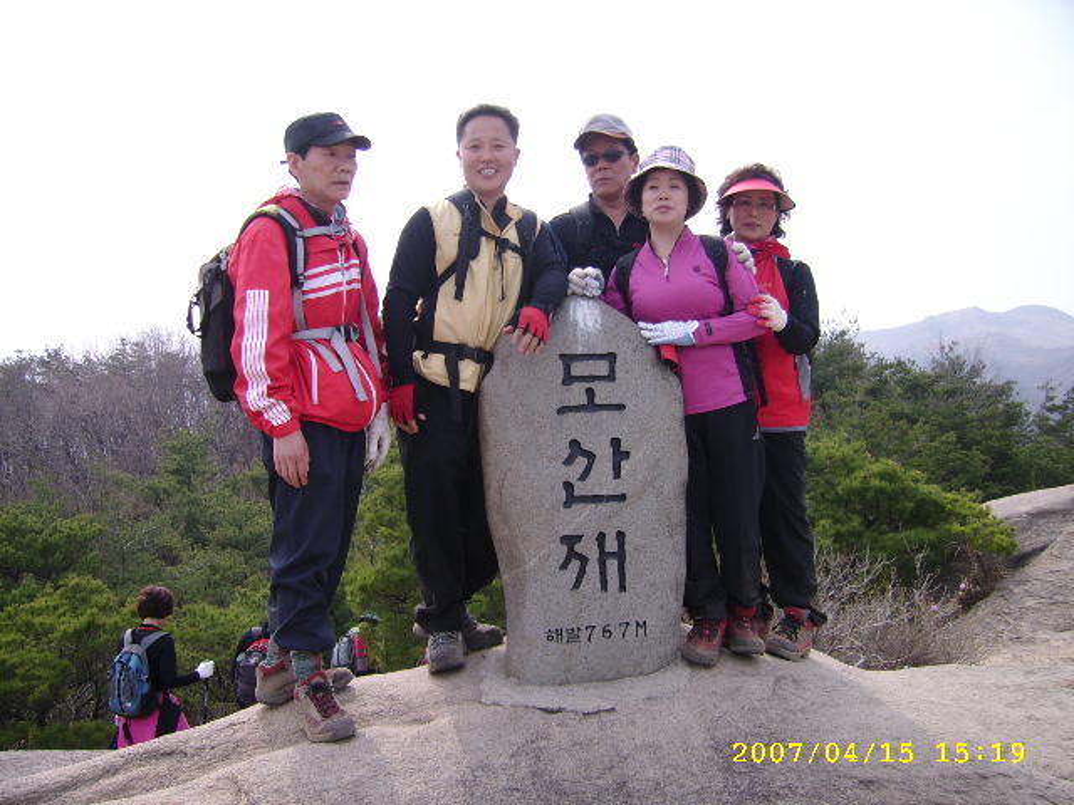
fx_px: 1086
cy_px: 402
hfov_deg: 52.6
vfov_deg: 40.7
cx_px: 537
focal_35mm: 35
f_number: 2.8
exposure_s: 1/594
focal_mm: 5.95
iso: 50
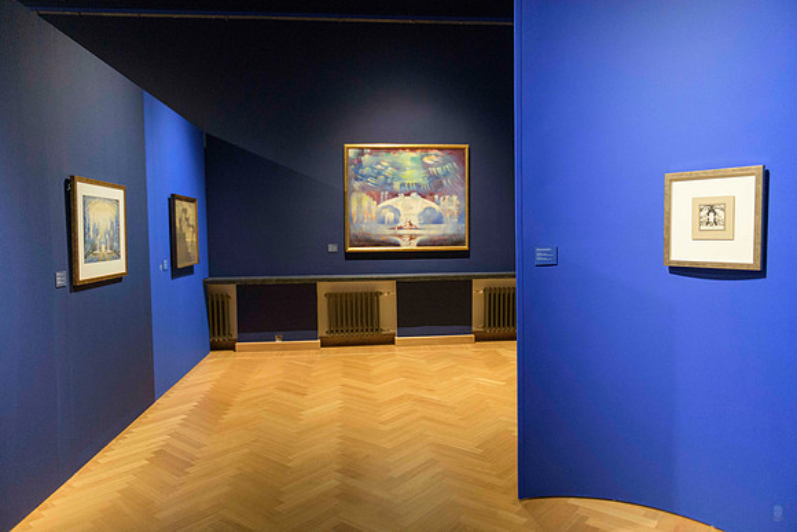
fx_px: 543
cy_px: 266
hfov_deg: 72.6
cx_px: 398
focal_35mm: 25
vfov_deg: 52.2
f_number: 2.8
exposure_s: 1/50
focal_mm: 24
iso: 4500
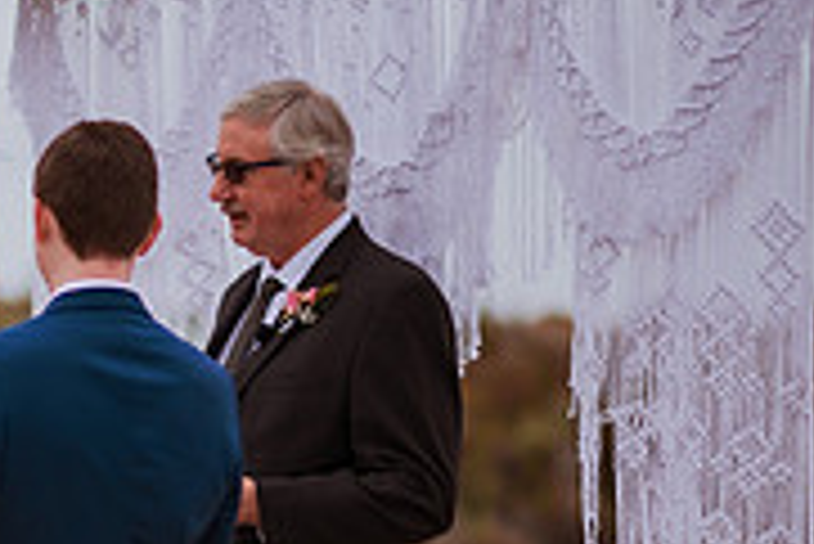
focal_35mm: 272
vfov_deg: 5.1
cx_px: -198
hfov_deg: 7.5
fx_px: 6155
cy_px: 562
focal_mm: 85
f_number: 1.8
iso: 200
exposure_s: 1/2000
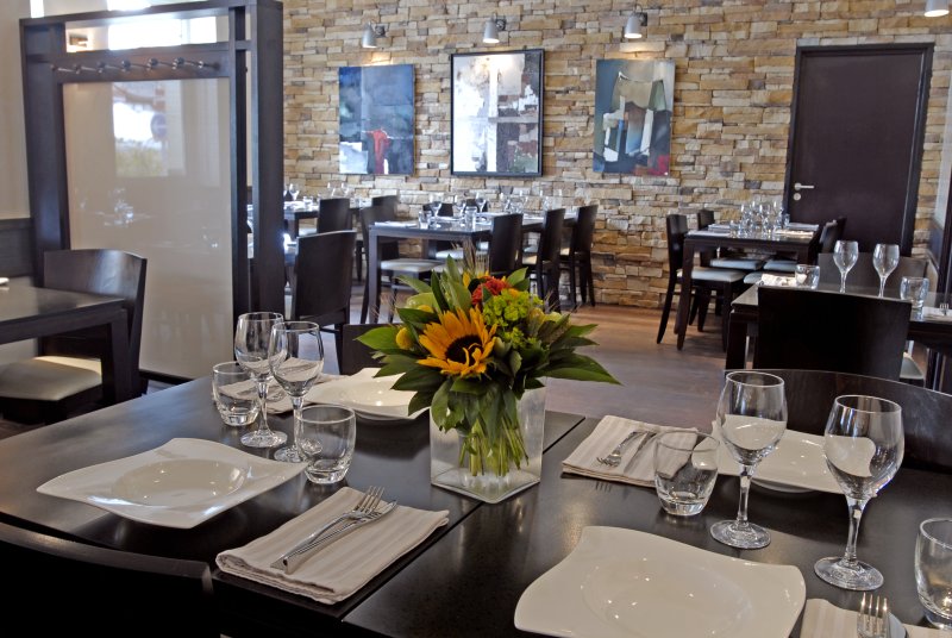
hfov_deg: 61.9
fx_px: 794
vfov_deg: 43.7
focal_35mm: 30
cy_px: 319
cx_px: 476
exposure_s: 1.1
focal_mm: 20
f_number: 8
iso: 100
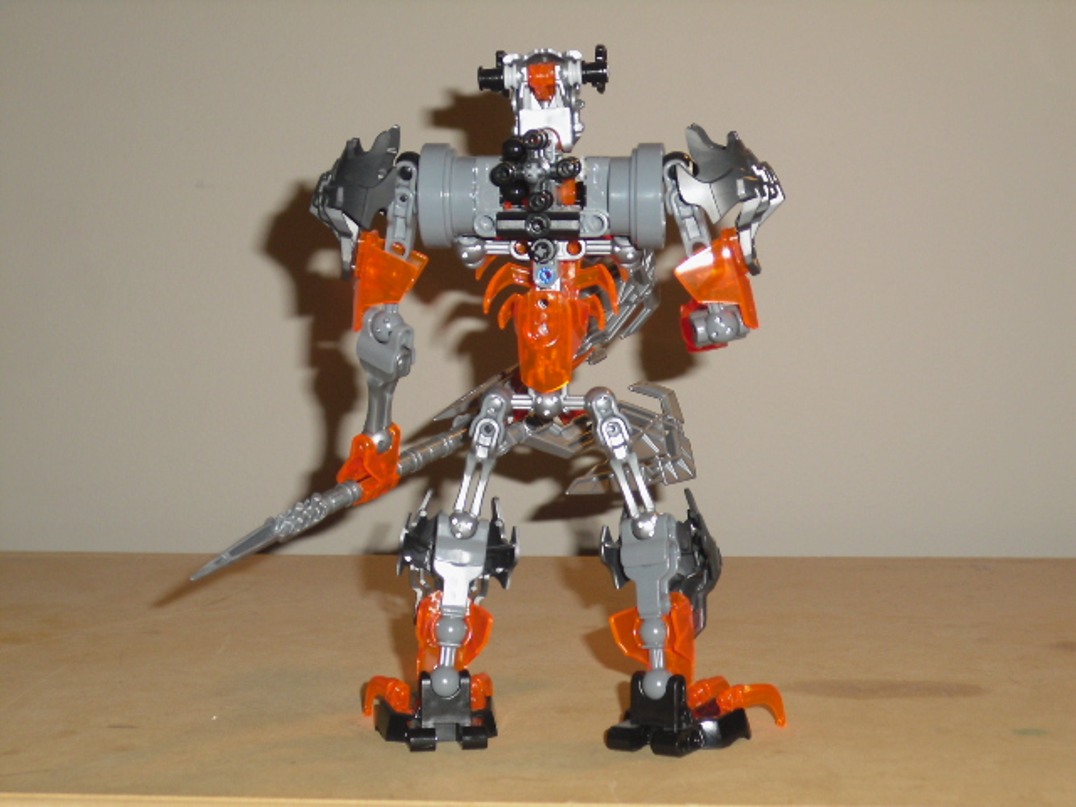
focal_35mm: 63
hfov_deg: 30.7
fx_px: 1958
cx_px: 538
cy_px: 404
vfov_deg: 23.3
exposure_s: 1/60
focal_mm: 11.2
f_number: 4.2
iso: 200
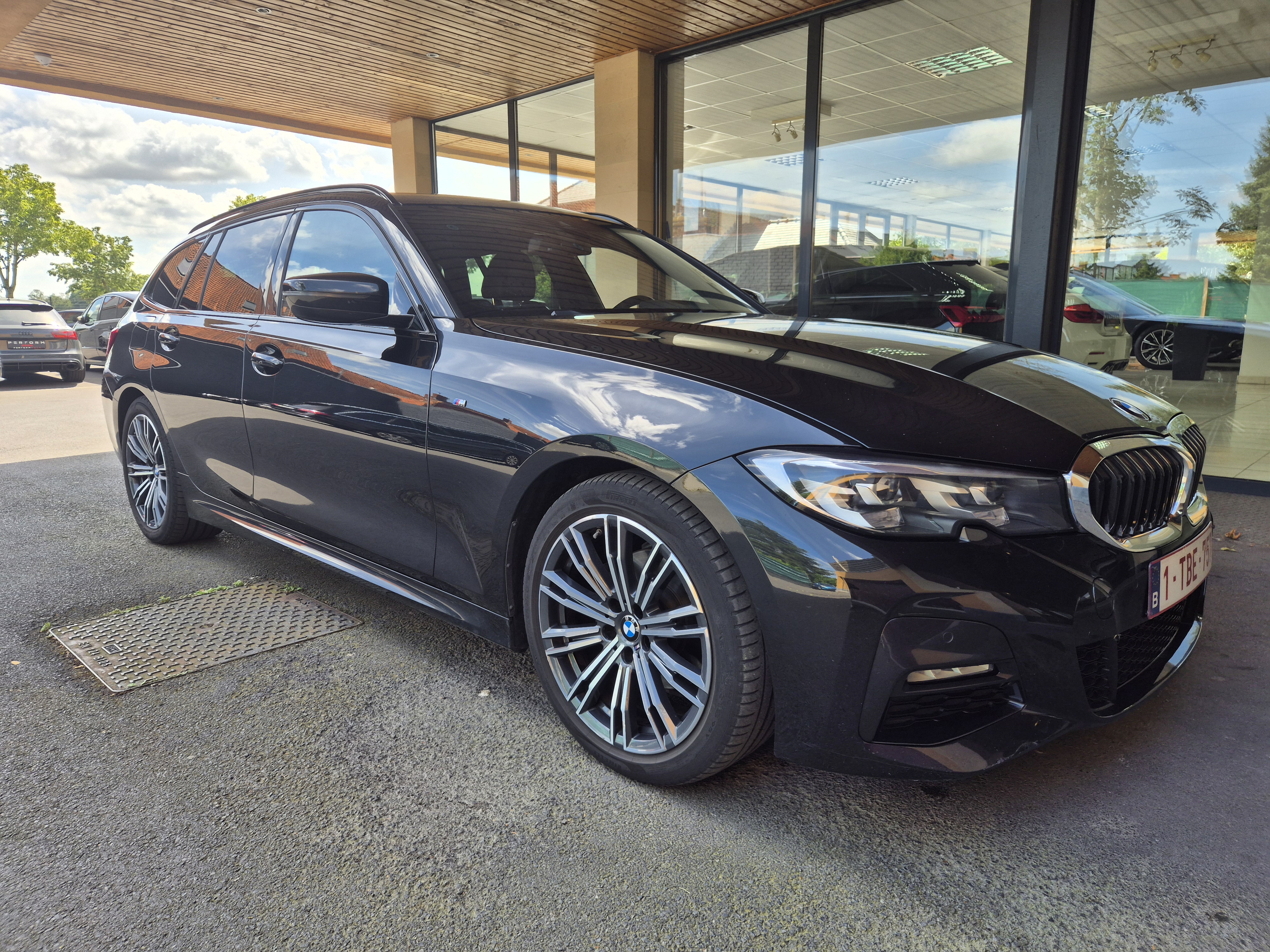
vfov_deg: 58.9
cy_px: 476
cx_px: 635
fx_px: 844
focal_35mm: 23
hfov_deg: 73.9
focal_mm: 5.4
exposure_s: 1/448
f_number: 1.8
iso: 25
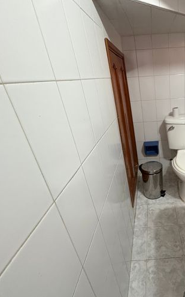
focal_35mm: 20
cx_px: 160
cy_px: 149
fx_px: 161
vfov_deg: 85.1
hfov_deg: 53.5
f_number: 2.2
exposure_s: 1/60
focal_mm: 2.22
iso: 400
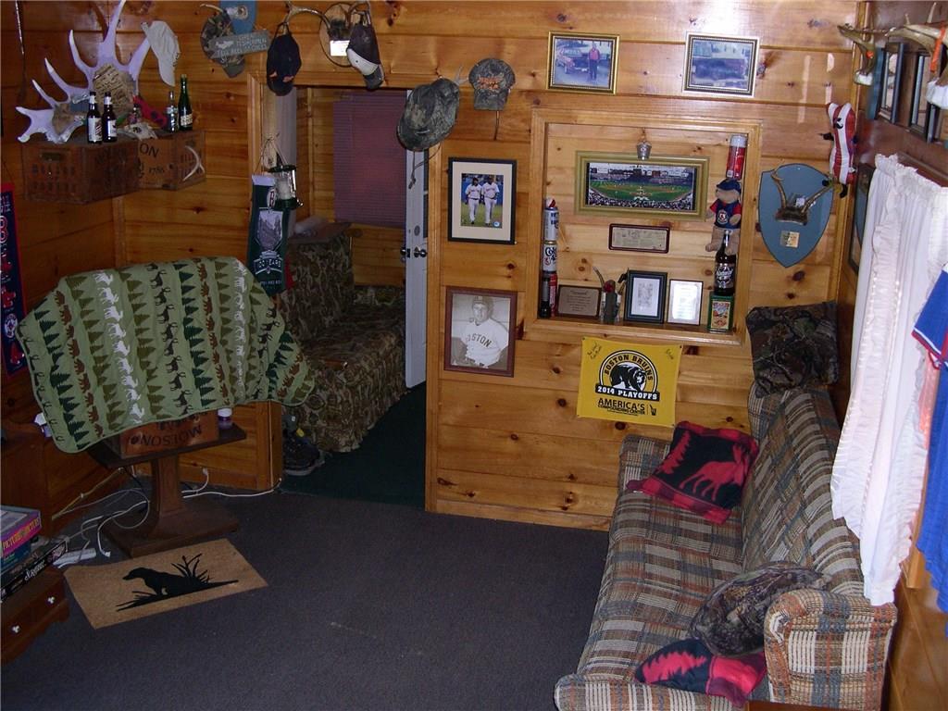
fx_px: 1041
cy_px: 356
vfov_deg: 37.7
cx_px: 474
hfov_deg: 49.0
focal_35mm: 38
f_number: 2.8
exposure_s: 1/60
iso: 262
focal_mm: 8
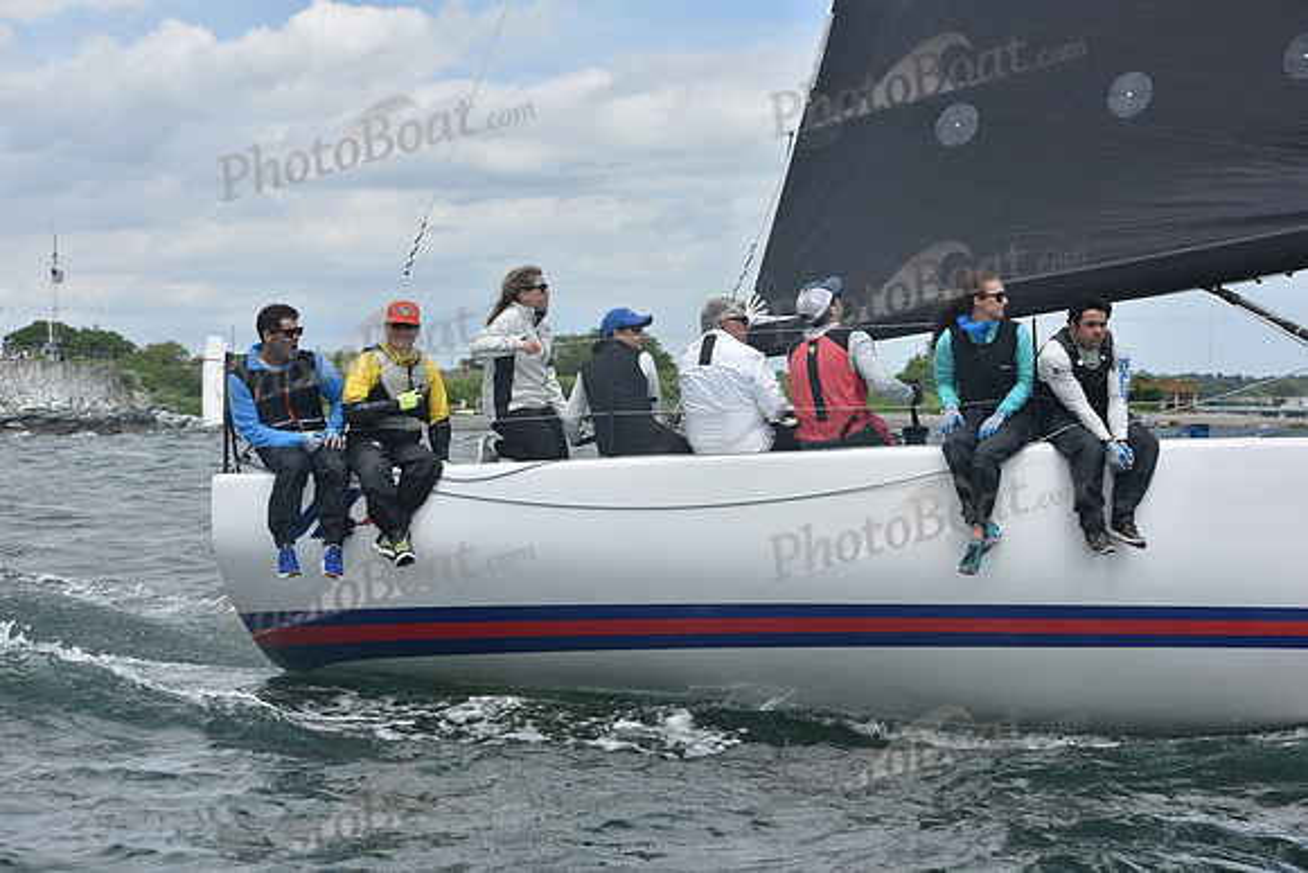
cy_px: 436
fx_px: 3089
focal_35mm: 85
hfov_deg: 23.9
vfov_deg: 16.1
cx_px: 654
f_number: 7.1
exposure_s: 1/1000
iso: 250
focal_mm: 85
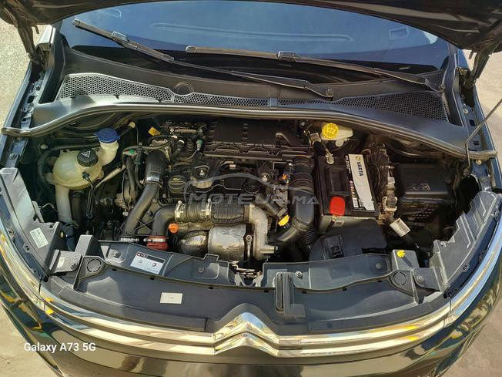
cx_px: 251
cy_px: 188
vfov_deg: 58.9
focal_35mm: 23
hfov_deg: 73.9
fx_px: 334
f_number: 1.8
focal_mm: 5.06
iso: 25
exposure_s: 1/157
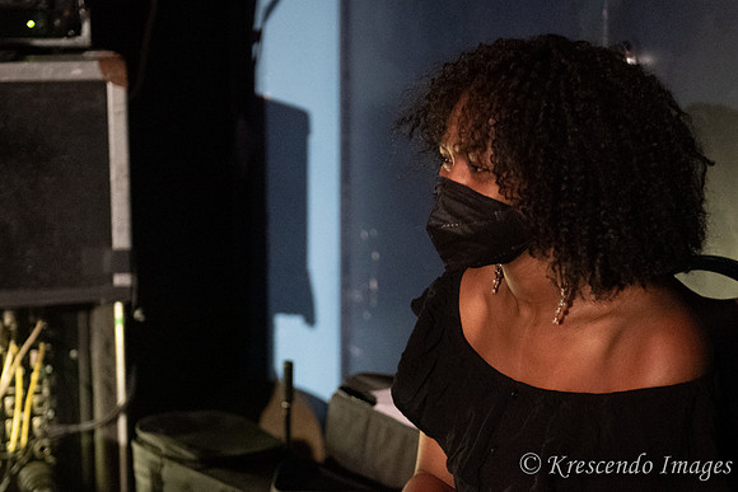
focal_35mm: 96
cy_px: 326
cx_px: 348
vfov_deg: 14.3
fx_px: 1964
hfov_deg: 21.3
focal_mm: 55
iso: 3200
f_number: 2.8
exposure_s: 1/200
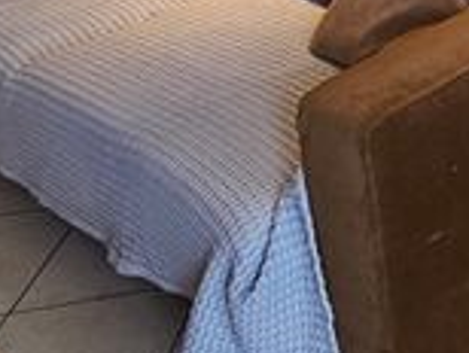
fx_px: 733
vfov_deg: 18.1
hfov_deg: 24.7
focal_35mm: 54
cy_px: -356
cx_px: 749
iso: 100
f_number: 2.2
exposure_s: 1/50
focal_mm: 2.2
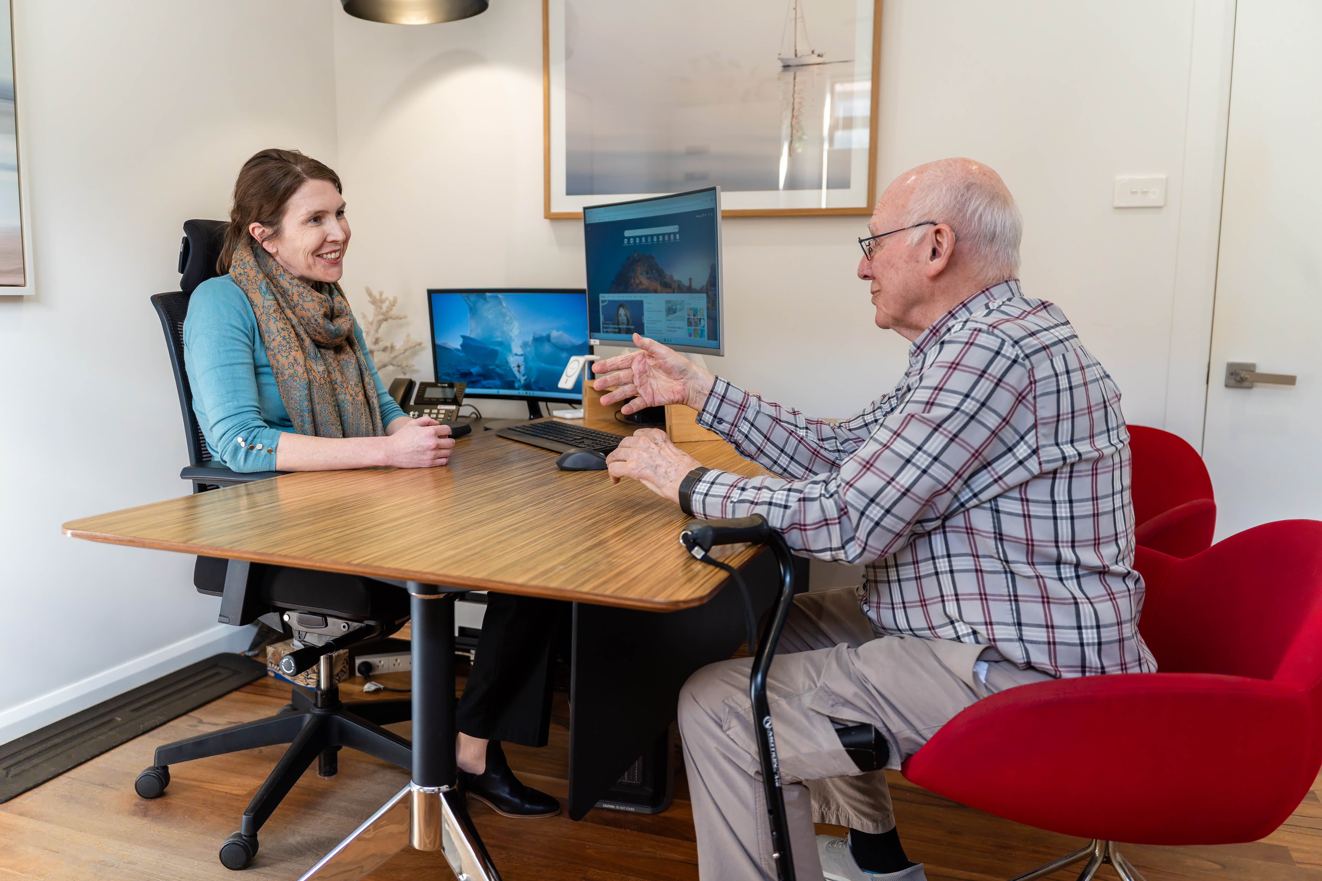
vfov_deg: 46.4
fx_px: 1028
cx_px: 661
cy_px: 440
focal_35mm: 28
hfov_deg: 65.5
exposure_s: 1/100
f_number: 2.8
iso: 1600
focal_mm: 28
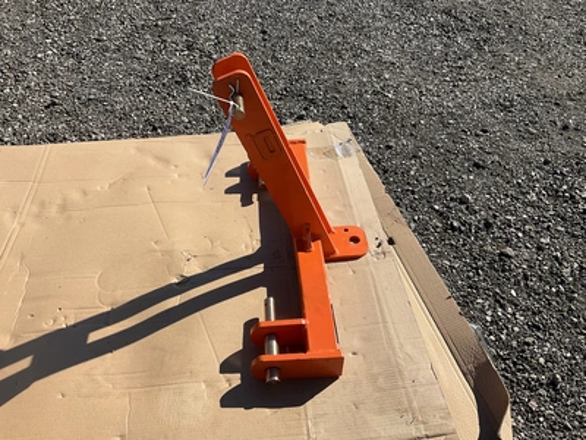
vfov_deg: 48.2
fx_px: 491
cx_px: 293
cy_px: 220
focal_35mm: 29
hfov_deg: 61.7
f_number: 1.8
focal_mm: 3
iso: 25
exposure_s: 1/2141
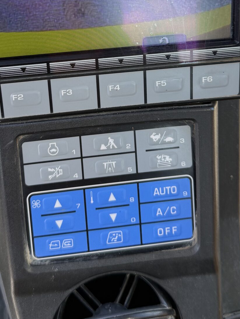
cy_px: 41
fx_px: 518
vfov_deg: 32.9
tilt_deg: -52.7
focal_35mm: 56
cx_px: 112
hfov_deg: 26.1
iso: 100
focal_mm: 6.76
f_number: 1.78
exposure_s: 1/677
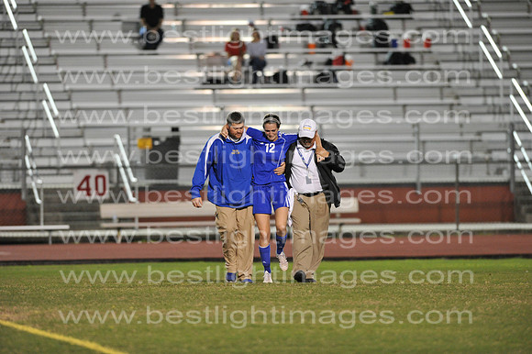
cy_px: 177
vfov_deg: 4.6
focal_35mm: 300
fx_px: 4431
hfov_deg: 6.9
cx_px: 266
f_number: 3.2
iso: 5000
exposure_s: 1/400
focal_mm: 300
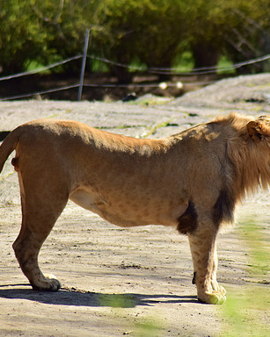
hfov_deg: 3.6
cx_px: 150
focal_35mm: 425
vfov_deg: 4.6
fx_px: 4247
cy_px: 168
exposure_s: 1/1600
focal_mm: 200
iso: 500
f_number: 4.8
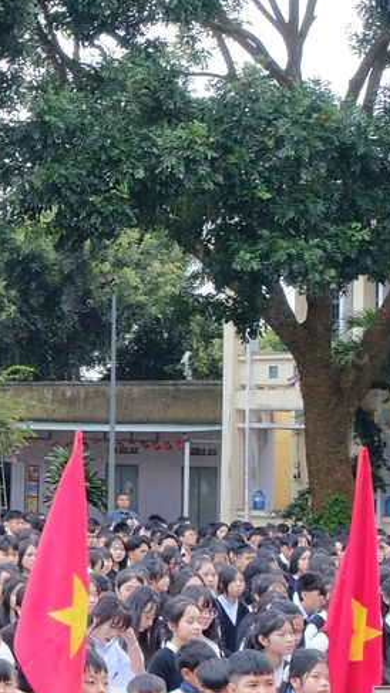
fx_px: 2592
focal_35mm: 141
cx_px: -491
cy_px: 265
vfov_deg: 15.2
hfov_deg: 8.0
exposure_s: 1/60
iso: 500
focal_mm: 21.3
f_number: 5.6
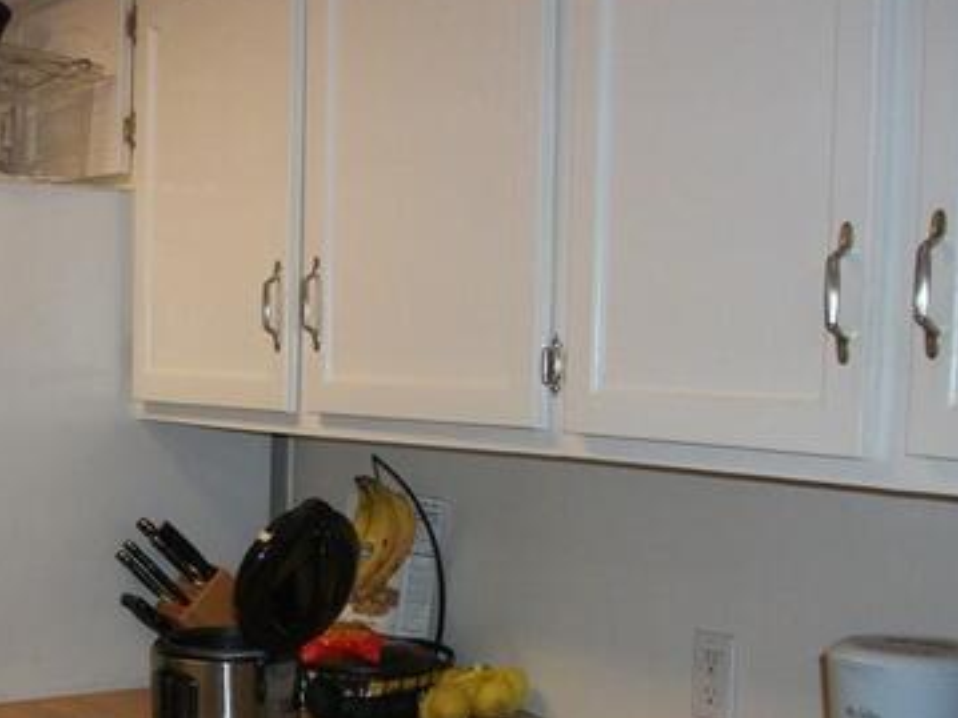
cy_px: 518
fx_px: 1577
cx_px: 243
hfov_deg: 33.1
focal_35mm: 57
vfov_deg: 25.4
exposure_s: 1/60
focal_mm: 5.7
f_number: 2.9
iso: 160
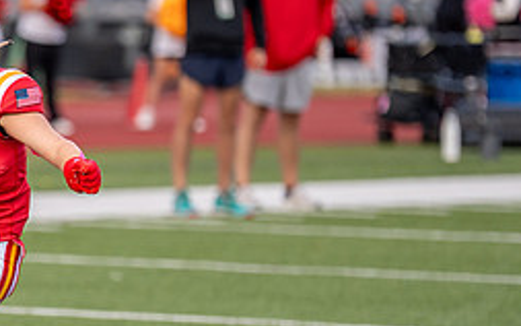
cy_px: 259
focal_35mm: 507
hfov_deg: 4.1
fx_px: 7197
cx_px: -181
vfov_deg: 2.6
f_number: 2.8
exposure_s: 1/2500
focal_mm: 165
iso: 400
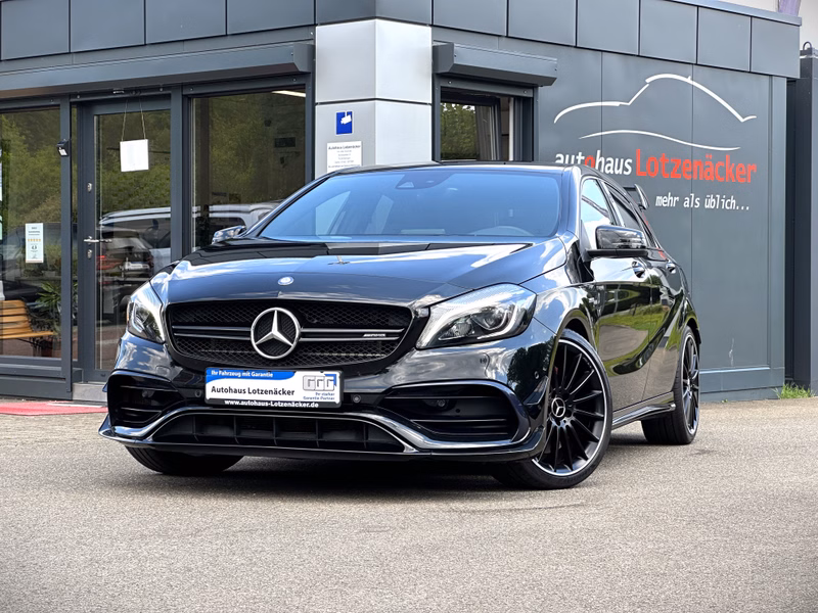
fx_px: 1820
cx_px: 409
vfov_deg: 19.1
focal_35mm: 77
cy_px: 306
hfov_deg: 25.3
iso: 32
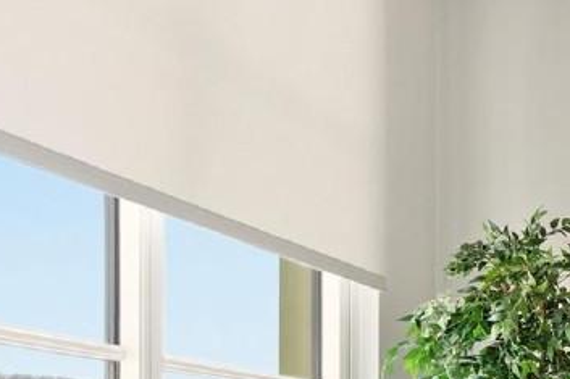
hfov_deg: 21.9
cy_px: 510
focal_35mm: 68
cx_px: 958
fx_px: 1076
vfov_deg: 18.4
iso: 250
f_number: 9
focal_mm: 16
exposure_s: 1/125
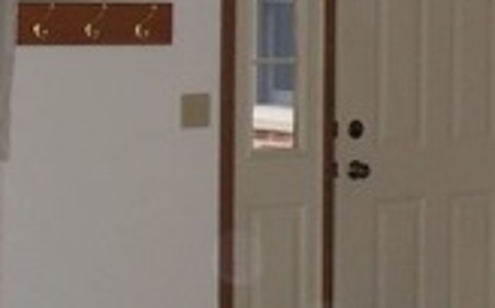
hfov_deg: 14.4
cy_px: -21
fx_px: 1900
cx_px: 570
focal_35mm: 141
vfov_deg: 9.2
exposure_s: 1/60
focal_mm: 5.6
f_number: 2.7
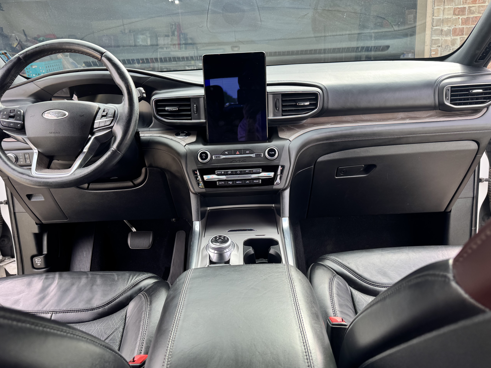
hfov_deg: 65.3
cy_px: 181
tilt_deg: -16.1
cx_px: 237
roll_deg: +2.3
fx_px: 383
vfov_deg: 51.4
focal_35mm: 27
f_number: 1.78
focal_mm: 6.76
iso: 64
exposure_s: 1/190
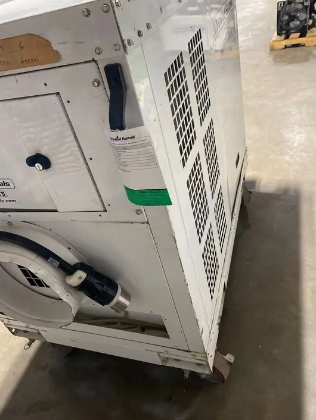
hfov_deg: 51.4
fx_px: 328
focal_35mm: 27
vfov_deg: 65.3
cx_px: 157
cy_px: 205
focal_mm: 4.25
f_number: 1.8
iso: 320
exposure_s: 1/56
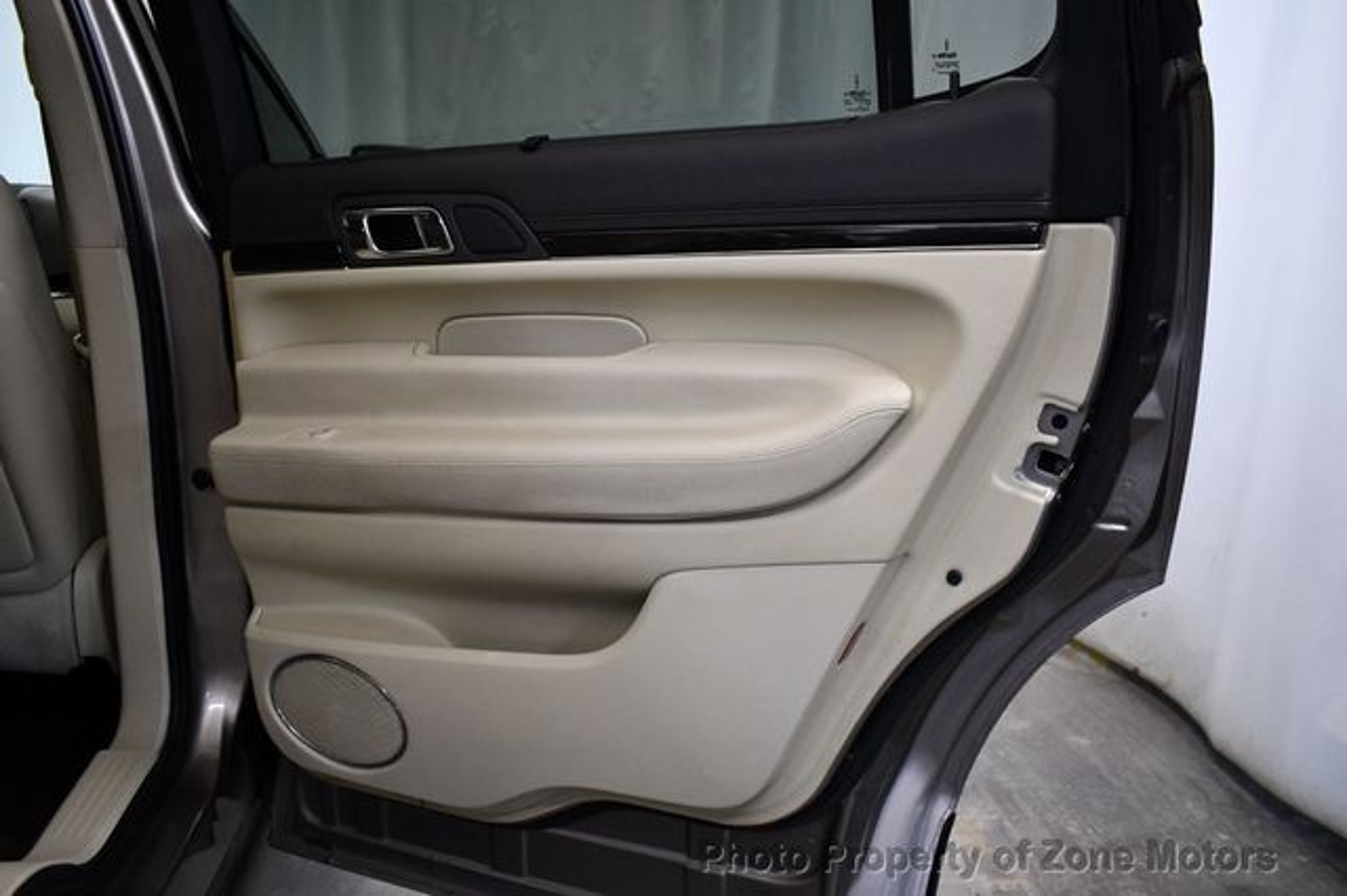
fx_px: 1122
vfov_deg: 43.6
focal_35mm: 30
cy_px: 448
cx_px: 674
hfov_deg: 62.0
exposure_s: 1/125
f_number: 3.5
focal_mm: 20
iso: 1600
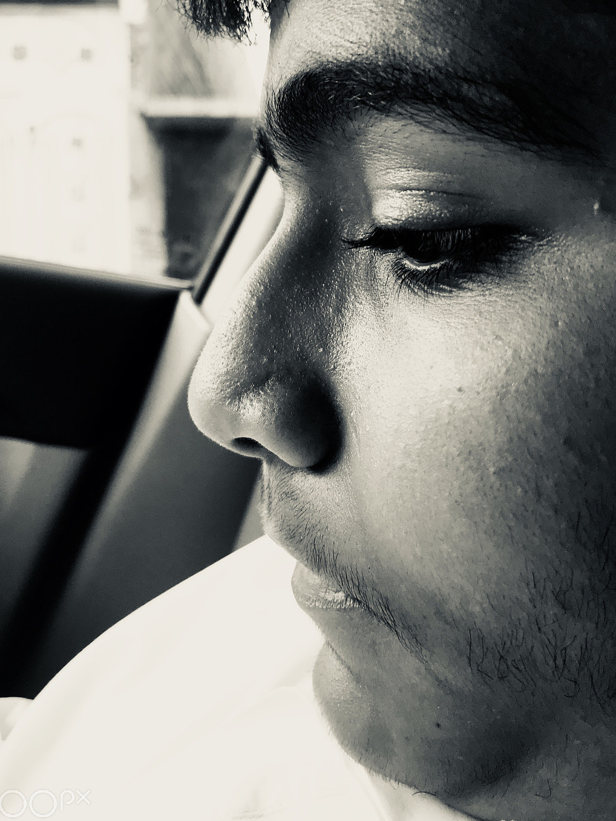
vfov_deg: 55.4
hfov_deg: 42.9
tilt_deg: -5.6
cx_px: 303
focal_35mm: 33
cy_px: 400
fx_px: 783
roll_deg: +0.3
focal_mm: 3.99
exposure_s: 1/60
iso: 32
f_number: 1.8
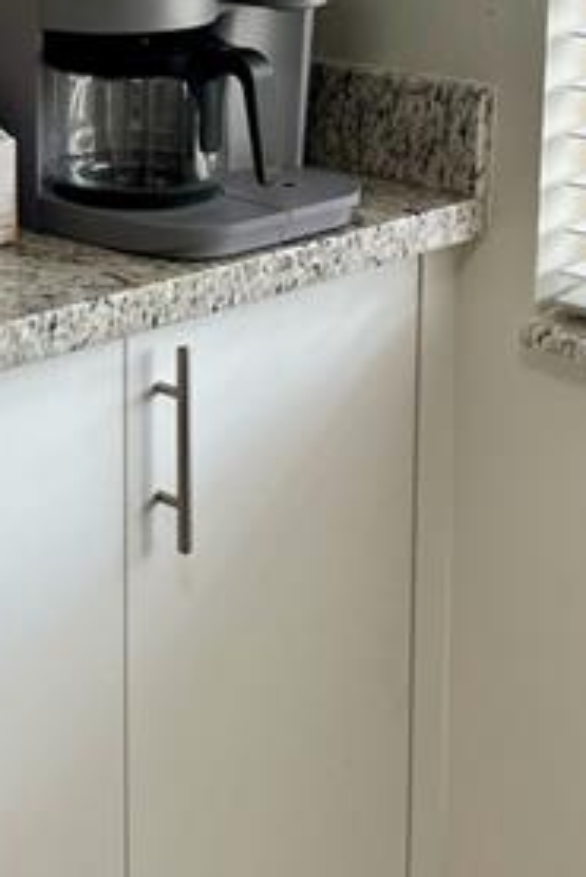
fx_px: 1829
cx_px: -282
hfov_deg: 16.6
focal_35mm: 75
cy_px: 51
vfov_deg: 25.9
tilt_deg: -8.9
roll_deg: +2.8
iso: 40
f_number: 1.6
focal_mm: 5.1
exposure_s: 1/120
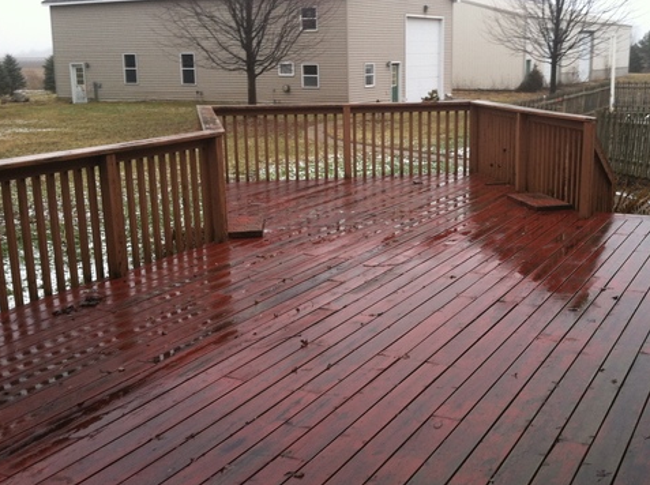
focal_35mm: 47
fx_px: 881
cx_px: 407
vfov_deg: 30.8
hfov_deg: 40.2
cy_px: 247
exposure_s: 1/60
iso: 100
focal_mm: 3.85
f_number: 2.8
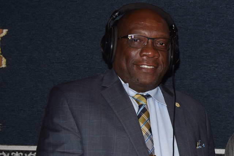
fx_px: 273
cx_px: 117
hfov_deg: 46.4
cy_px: 78
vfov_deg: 31.9
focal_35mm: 42
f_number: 4.5
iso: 200
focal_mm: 28
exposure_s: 1/60
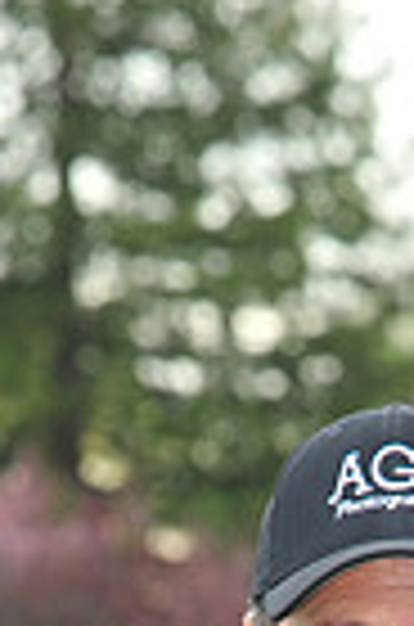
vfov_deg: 4.1
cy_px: 1063
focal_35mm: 501
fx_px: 8685
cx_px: 531
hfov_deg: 2.7
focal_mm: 120
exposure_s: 1/200
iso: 400
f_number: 8
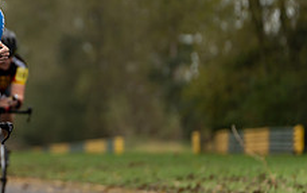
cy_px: 55
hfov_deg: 5.1
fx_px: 3409
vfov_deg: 3.2
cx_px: -23
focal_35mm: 407
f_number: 2.8
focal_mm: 157
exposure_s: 1/1000
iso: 320
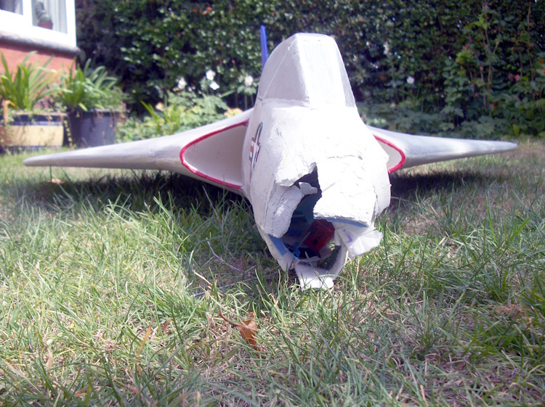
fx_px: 503
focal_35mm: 32
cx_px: 272
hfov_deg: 56.9
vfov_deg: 44.1
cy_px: 204
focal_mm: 5.7
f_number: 8.8
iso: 80
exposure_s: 1/125
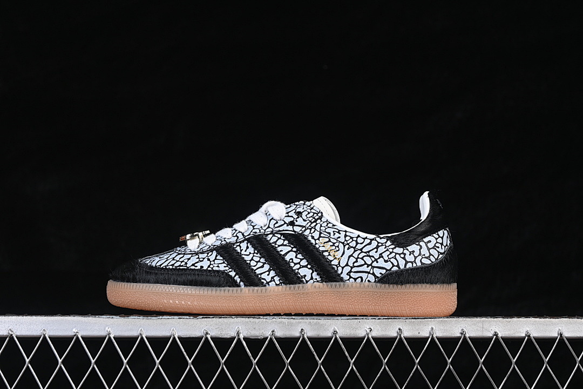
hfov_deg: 27.0
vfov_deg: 18.2
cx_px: 292
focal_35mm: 75
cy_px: 194
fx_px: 1214
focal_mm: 50
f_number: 6.3
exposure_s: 1/60
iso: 160
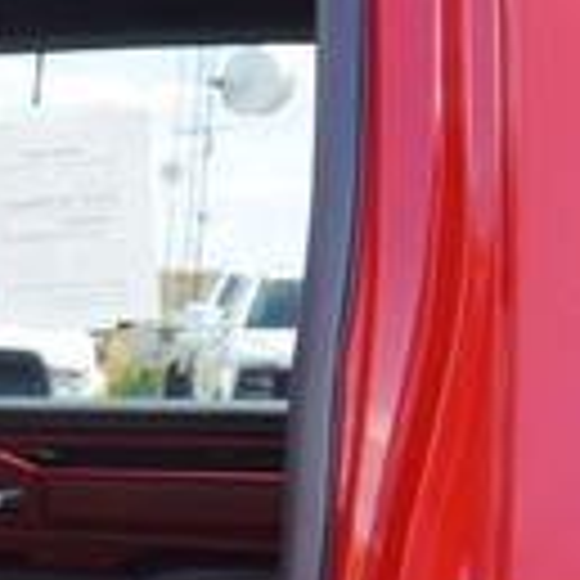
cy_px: 665
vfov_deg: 16.6
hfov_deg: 12.8
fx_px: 1915
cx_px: -845
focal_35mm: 101
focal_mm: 16
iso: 100
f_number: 4.5
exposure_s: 1/80
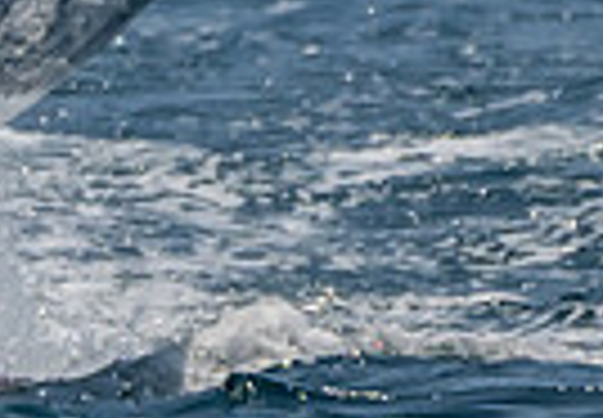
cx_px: -1861
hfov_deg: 0.6
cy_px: -1279
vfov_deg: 0.4
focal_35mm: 3255
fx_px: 55215
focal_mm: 280
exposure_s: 1/2000
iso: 320
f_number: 5.6
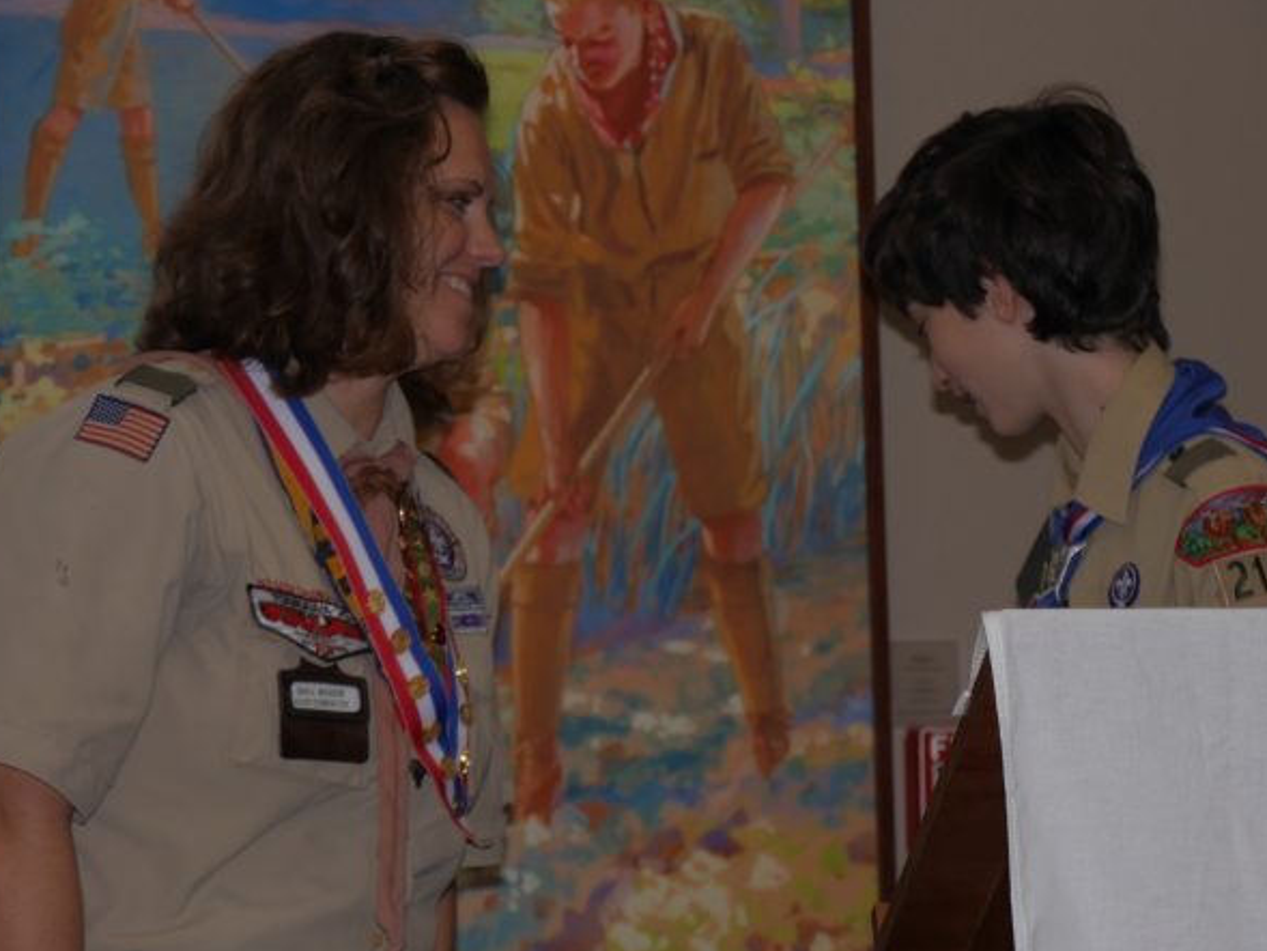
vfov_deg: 9.9
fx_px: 5491
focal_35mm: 150
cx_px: 658
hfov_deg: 13.2
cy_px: 441
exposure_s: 1/125
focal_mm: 69
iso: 200
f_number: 5.4
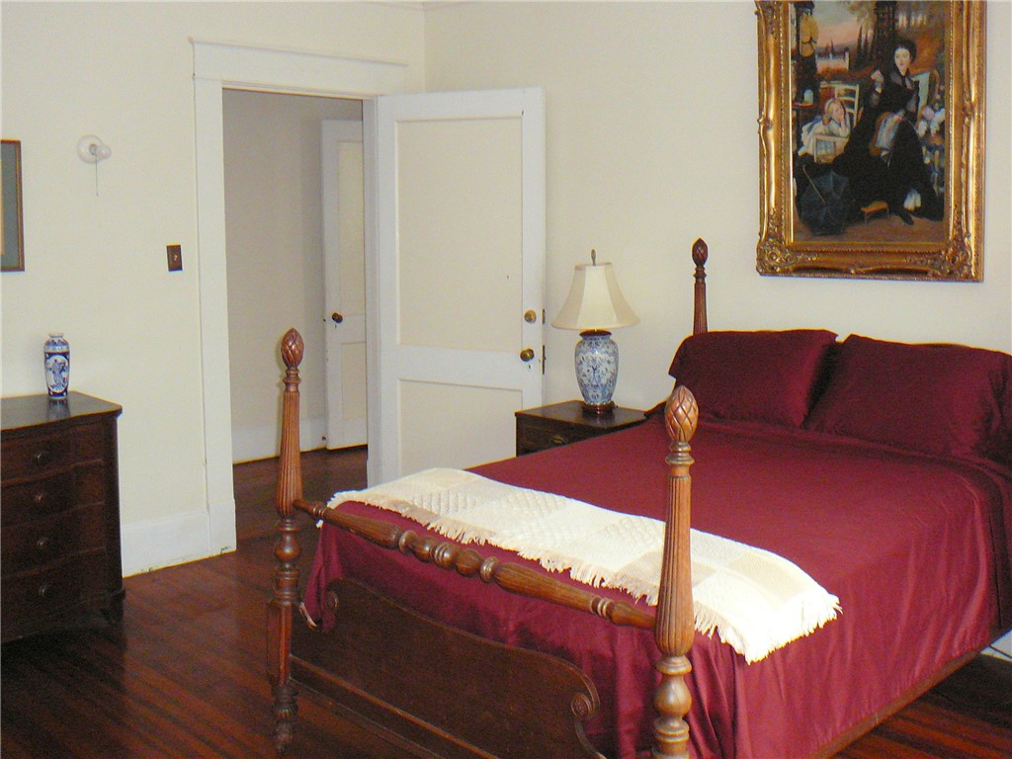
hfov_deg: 52.6
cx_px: 506
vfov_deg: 40.7
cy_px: 380
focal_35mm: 35
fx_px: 1023
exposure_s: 1/30
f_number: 2.8
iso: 320
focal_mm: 5.2
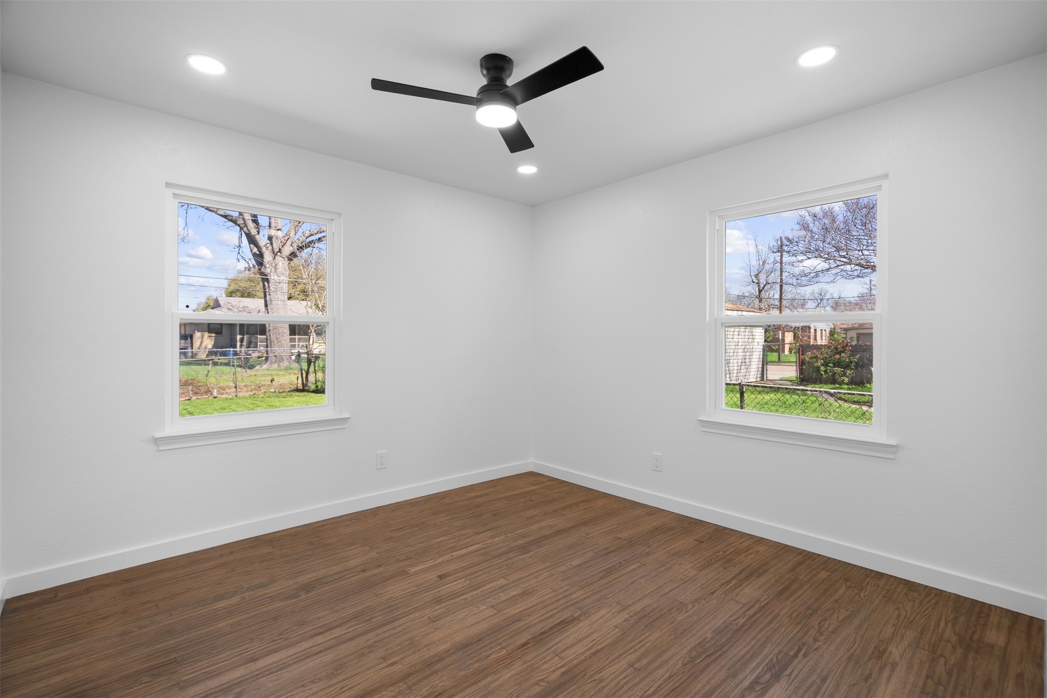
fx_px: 465
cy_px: 349
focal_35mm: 16
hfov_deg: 96.7
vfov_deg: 73.7
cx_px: 524
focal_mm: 16
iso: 400
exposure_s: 1/2.5
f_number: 8
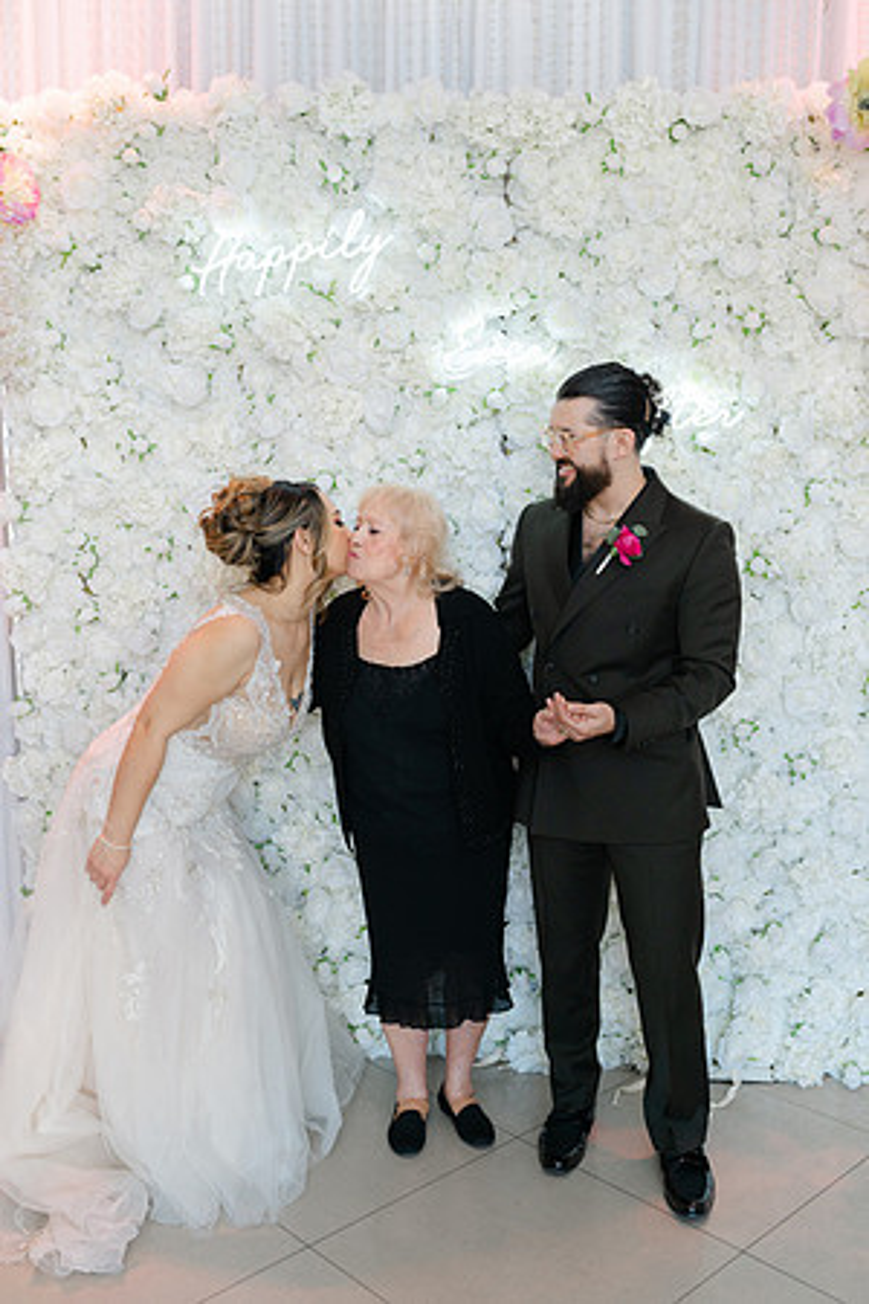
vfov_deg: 54.4
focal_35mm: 35
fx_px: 1267
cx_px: 434
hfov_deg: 37.9
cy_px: 652
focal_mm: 35
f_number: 4
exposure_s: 1/160
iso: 400
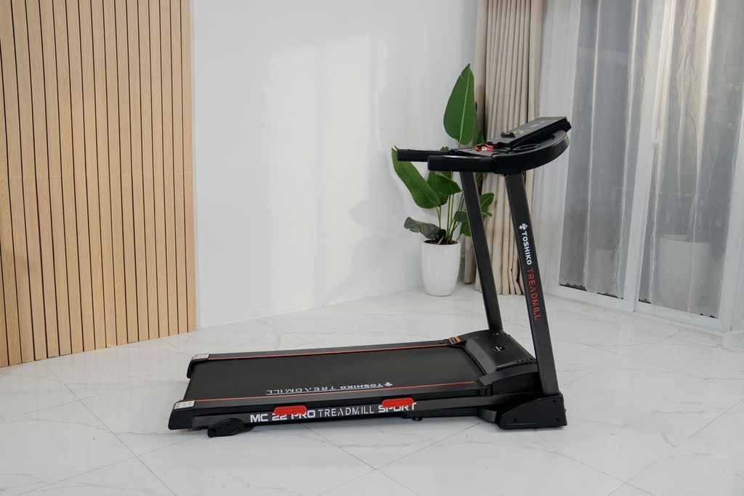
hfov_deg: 60.3
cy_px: 248
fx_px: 641
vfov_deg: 42.3
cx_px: 372
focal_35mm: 31
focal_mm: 31
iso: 250
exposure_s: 1/250
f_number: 3.5
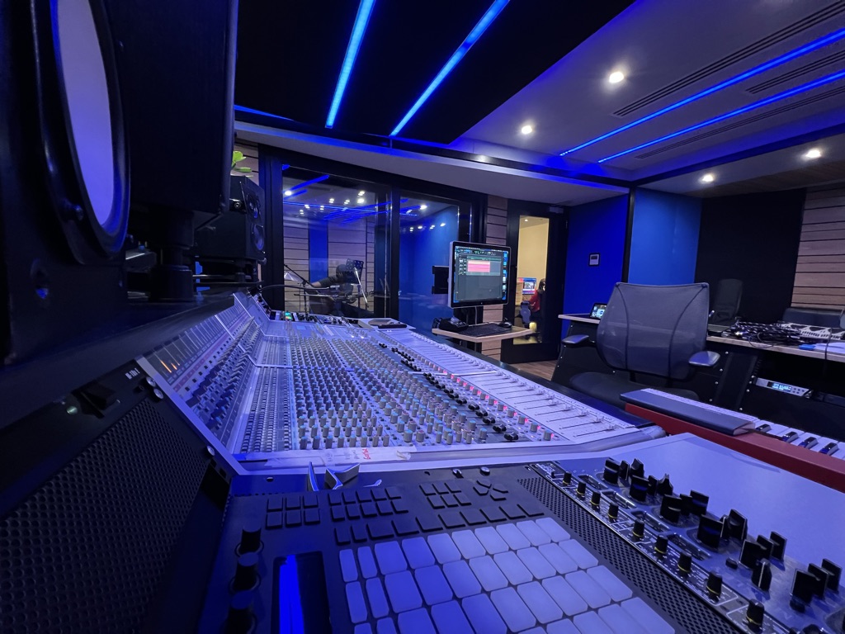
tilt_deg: -5.9
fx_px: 317
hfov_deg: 106.2
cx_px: 422
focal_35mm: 13
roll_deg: -0.8
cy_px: 317
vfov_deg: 89.9
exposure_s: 1/50
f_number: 1.8
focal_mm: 1.57
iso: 640
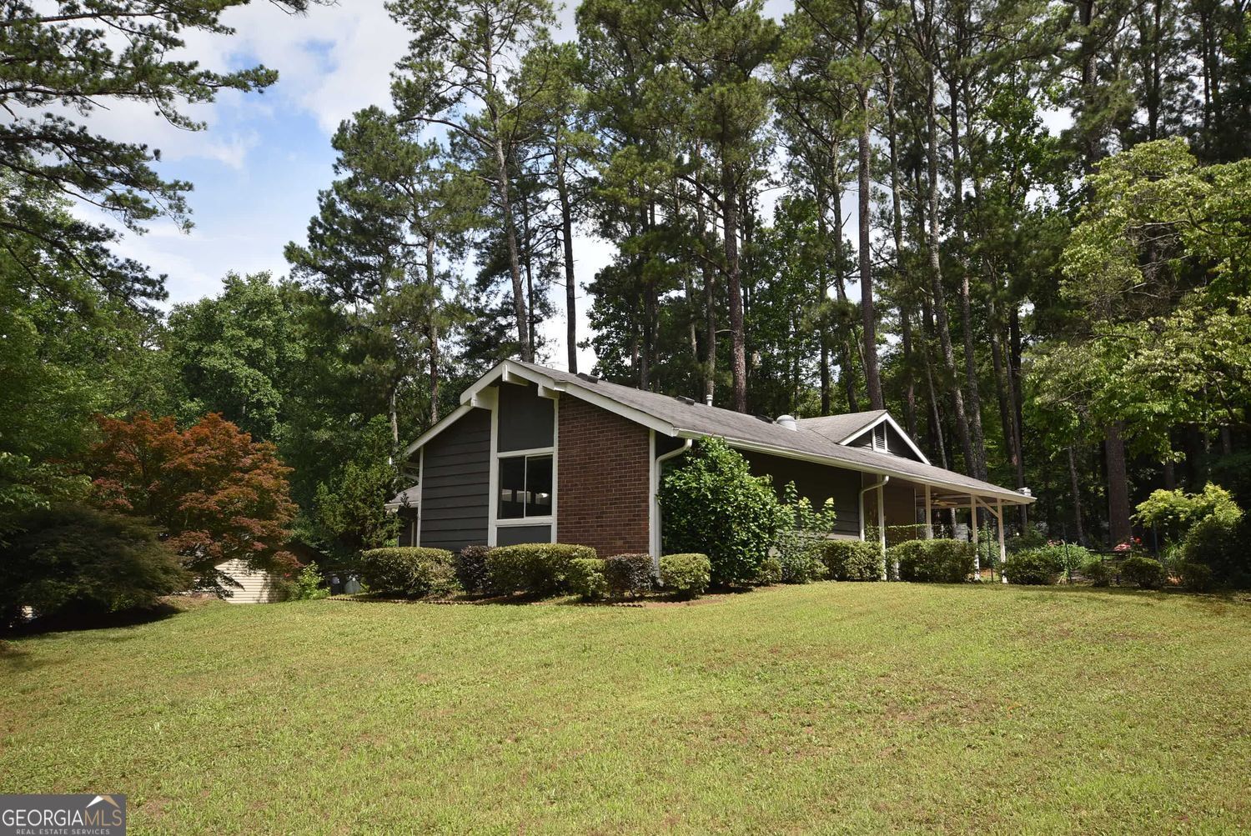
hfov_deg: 61.9
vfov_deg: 43.7
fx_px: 1043
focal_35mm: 30
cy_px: 418
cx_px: 626
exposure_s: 1/250
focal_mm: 20
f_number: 8
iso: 180
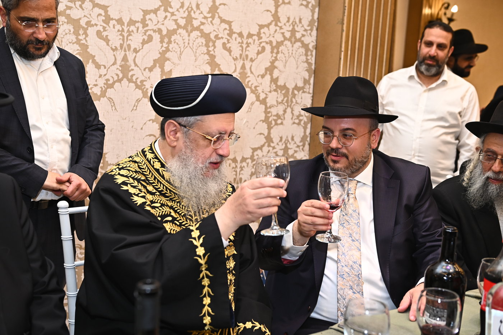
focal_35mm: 48
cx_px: 252
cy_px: 168
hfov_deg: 41.1
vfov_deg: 28.1
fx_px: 671
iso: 1250
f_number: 4
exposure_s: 1/200
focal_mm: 48
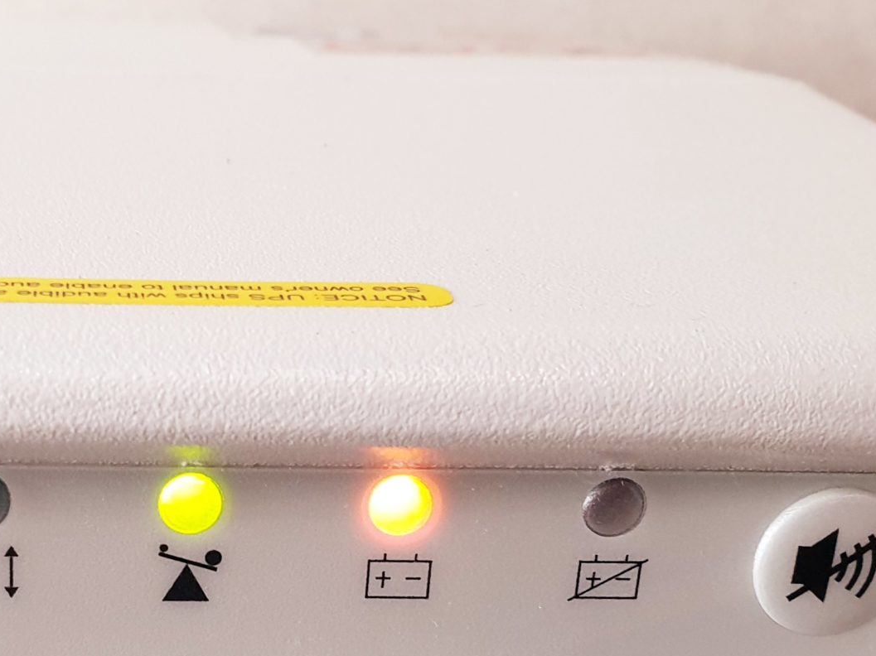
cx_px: 175
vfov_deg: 22.8
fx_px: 1594
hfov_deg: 30.0
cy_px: 556
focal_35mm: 63
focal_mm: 4.3
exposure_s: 1/50
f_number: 2.4
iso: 200
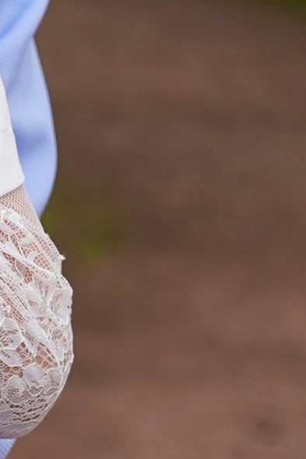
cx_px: -569
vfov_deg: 8.4
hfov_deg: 5.4
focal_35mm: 240
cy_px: -176
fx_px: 3063
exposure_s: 1/1000
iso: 100
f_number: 2.8
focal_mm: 36.8
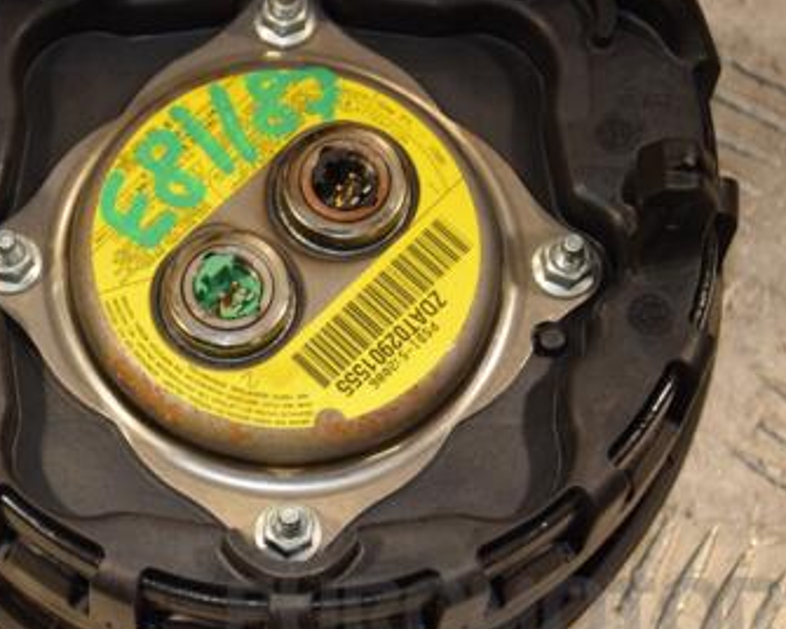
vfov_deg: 12.7
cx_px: 183
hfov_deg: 15.8
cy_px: 300
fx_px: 2815
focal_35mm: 121
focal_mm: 48
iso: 800
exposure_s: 1/200
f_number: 4.8
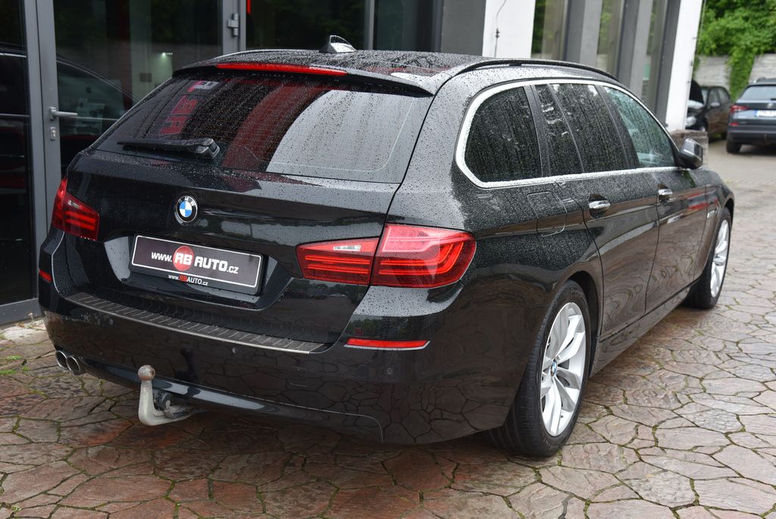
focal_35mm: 44
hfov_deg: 44.5
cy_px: 260
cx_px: 388
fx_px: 949
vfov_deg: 30.6
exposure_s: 1/100
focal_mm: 44
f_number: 5
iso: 500
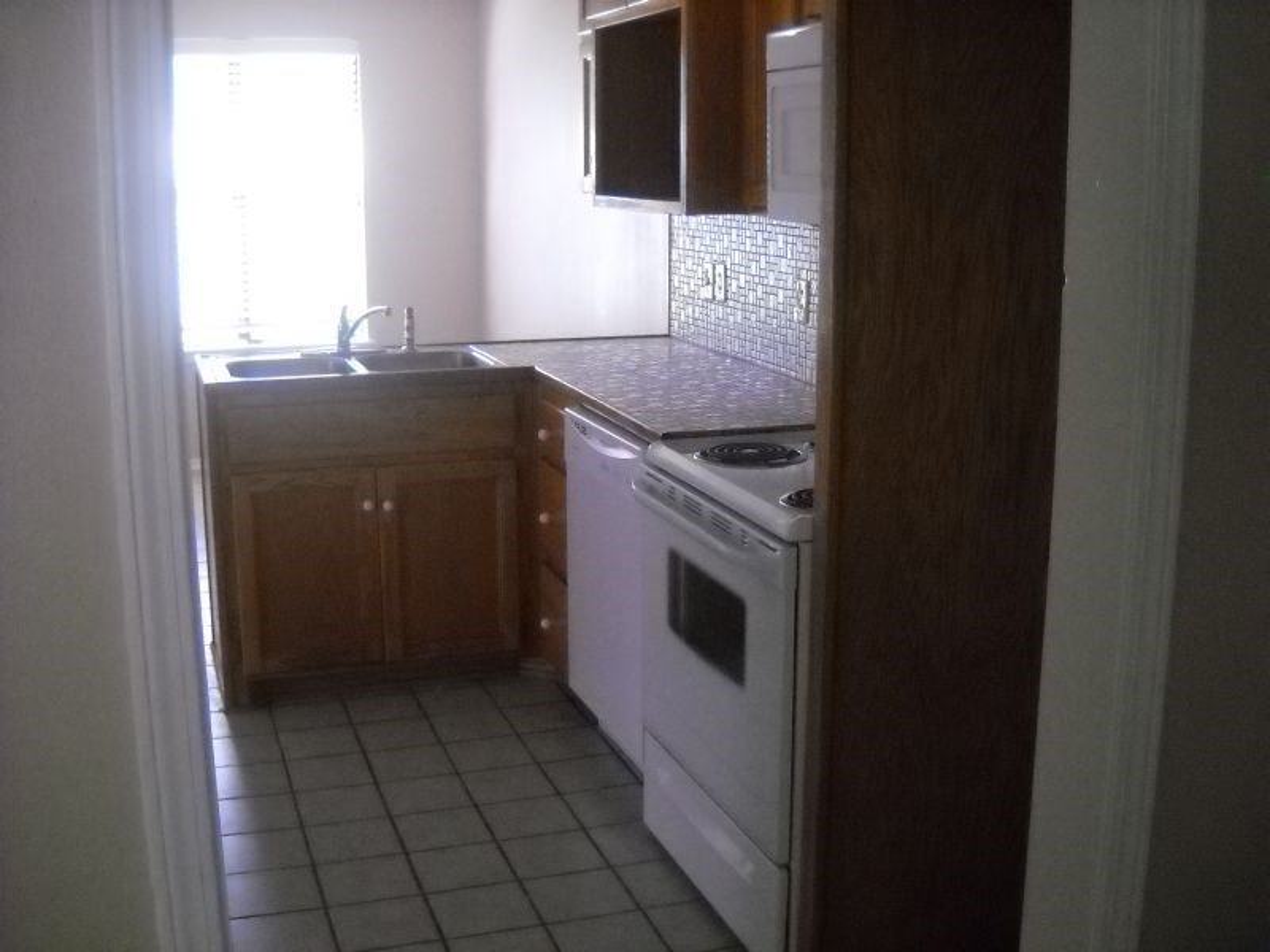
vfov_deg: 35.1
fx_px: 1504
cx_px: 635
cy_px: 476
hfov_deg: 45.8
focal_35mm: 41
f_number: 3.1
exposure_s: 1/105
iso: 800
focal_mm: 6.72
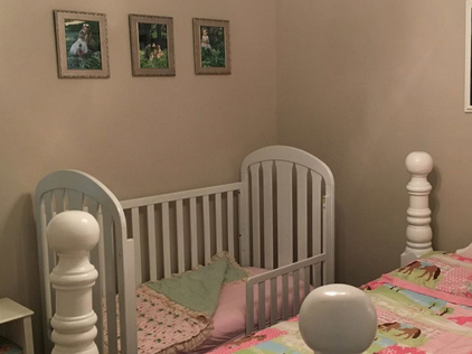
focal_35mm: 44
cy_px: 179
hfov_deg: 42.6
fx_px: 600
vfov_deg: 32.8
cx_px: 296
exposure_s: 1/30
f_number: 2.2
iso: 160
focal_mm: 4.15
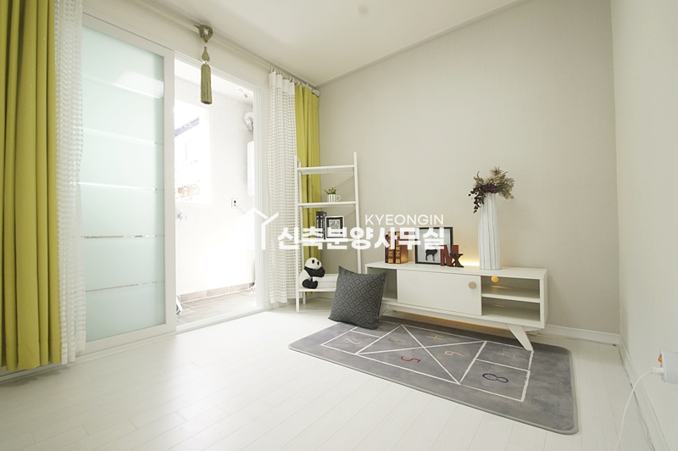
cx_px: 339
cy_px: 226
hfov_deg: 100.4
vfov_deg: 77.2
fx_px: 282
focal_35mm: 15
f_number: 9
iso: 800
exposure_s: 1/40
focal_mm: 10
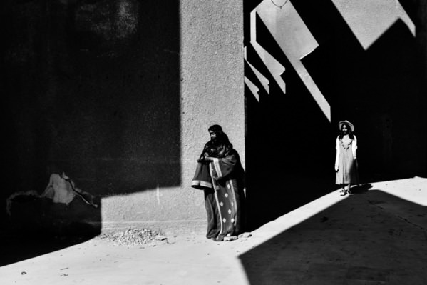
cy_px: 142
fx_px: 415
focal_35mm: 35
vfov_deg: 37.8
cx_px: 214
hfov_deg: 54.4
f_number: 9
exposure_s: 1/400
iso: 200
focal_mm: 35
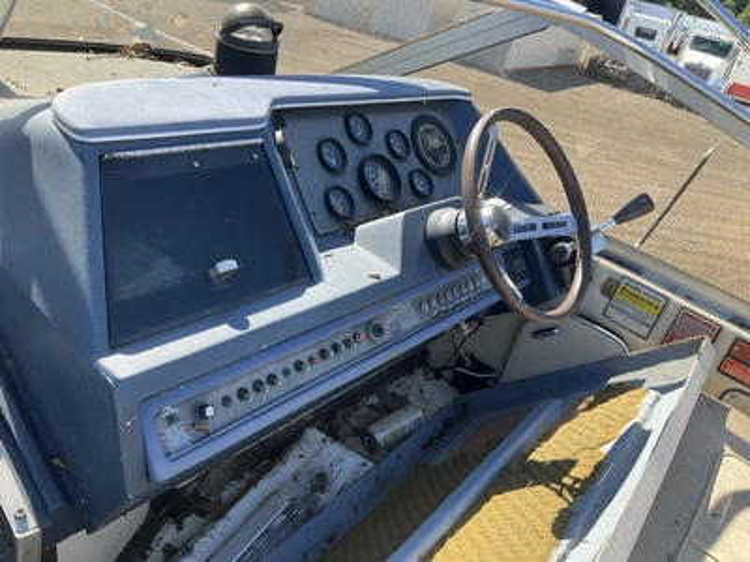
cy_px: 281
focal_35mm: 29
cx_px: 375
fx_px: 628
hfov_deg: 61.7
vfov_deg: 48.2
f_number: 1.8
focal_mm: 3
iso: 25
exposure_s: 1/383
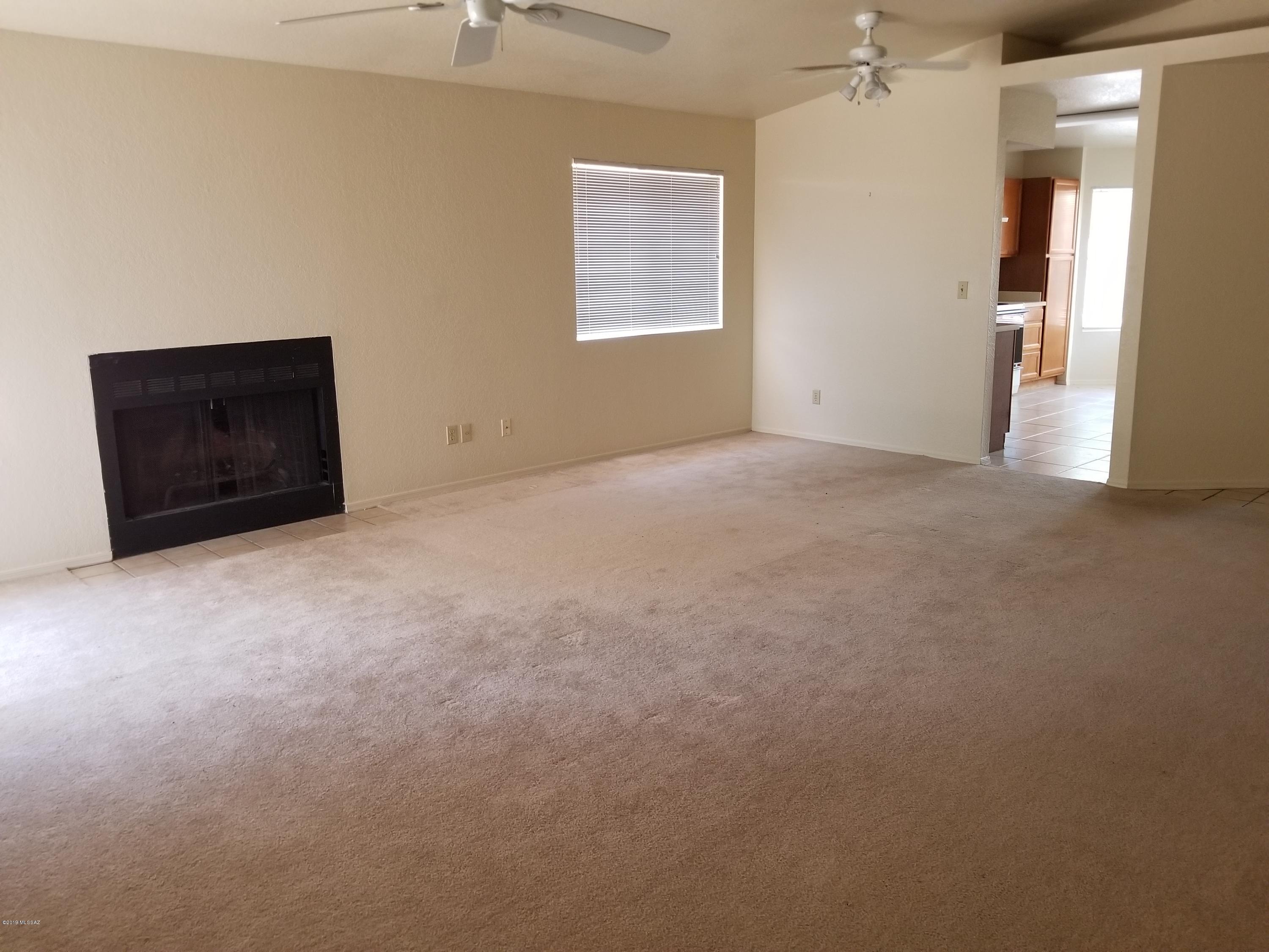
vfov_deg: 53.1
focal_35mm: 26
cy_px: 476
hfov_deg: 67.3
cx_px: 634
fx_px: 953
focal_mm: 4.25
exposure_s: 1/30
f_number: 1.7
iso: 200
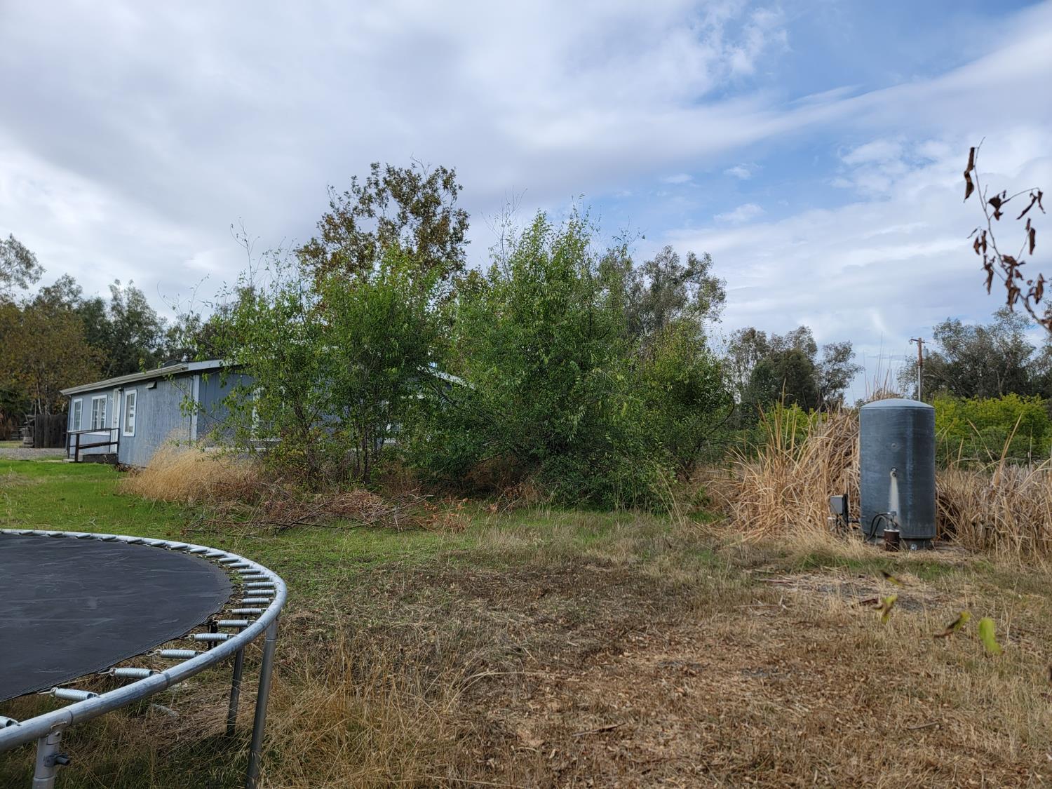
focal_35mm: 24
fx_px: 729
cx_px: 526
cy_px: 394
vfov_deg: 56.8
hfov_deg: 71.6
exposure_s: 1/790
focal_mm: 6.7
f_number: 1.8
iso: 16
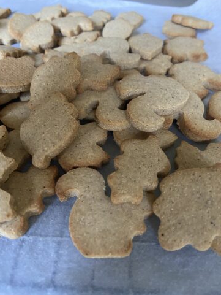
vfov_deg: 65.3
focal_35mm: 27
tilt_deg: -46.9
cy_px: 145
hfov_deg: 51.4
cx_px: 110
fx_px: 230
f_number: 1.8
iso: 640
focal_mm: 4.25
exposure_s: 1/36
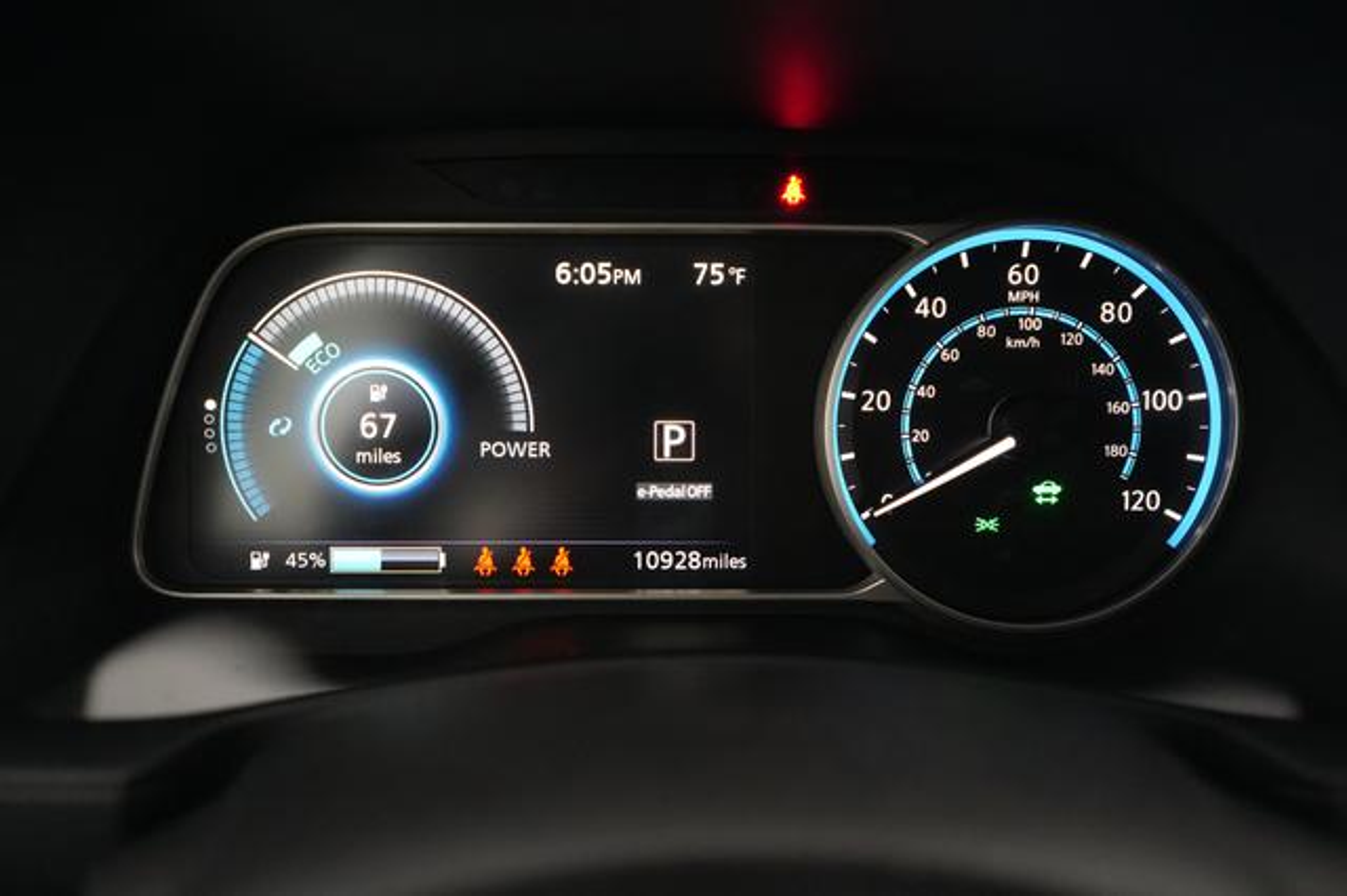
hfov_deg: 65.5
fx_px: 1047
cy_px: 448
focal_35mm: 28
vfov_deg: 46.4
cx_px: 674
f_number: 2.8
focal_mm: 28
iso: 12800
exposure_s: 1/250
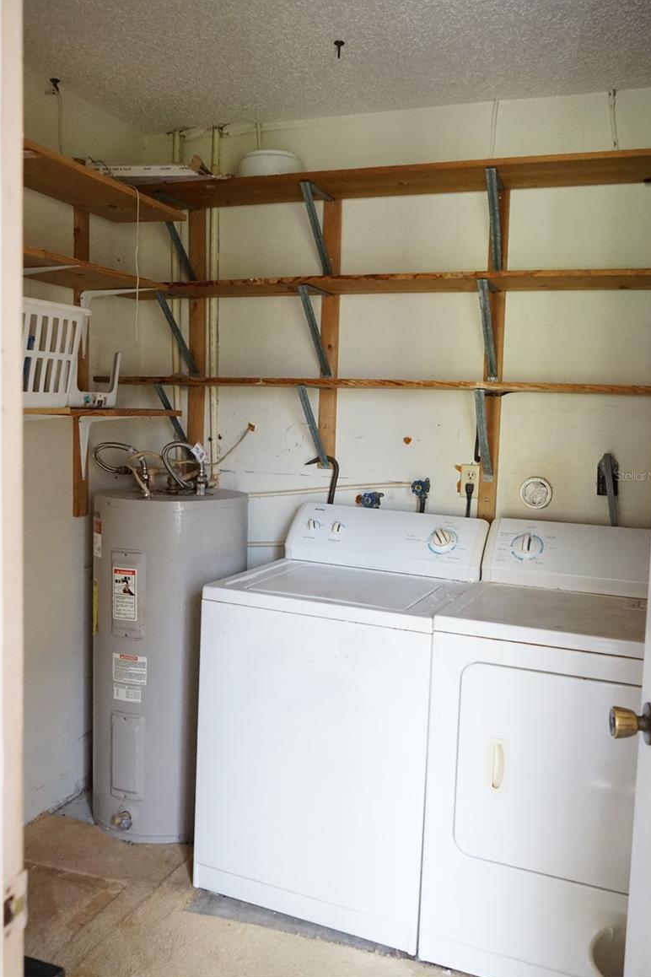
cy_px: 476
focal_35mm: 29
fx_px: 787
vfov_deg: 63.6
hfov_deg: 45.0
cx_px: 334
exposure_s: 1/25
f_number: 6.3
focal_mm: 28
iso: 6400
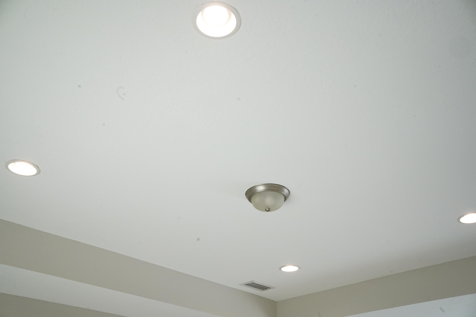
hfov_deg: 54.4
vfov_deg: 37.9
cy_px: 158
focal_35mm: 35
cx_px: 238
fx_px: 463
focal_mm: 35
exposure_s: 1/60
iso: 3200
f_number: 16
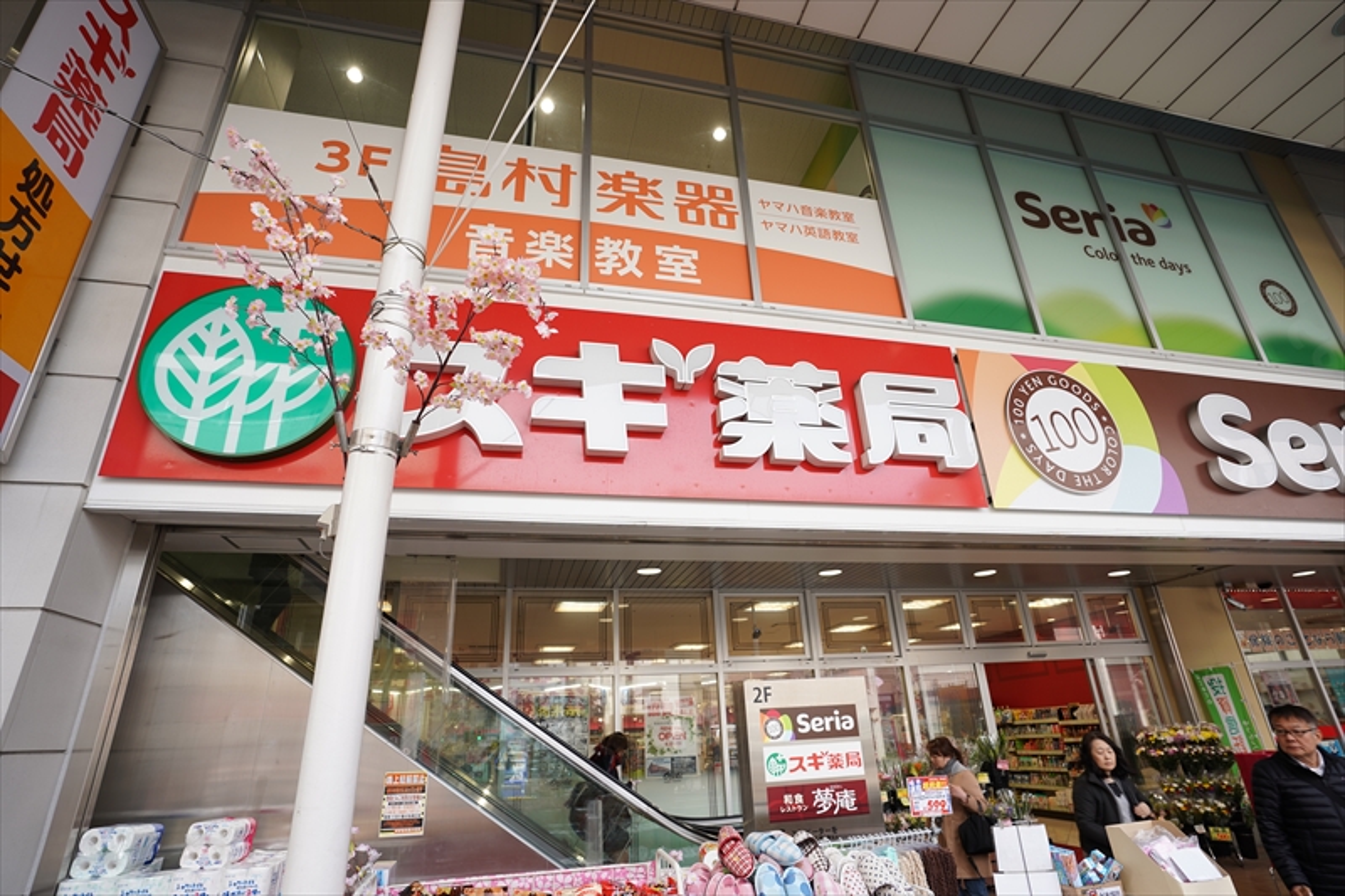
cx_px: 672
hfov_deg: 93.3
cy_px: 448
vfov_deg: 70.4
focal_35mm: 17
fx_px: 635
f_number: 4.5
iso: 100
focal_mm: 17
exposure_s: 1/80
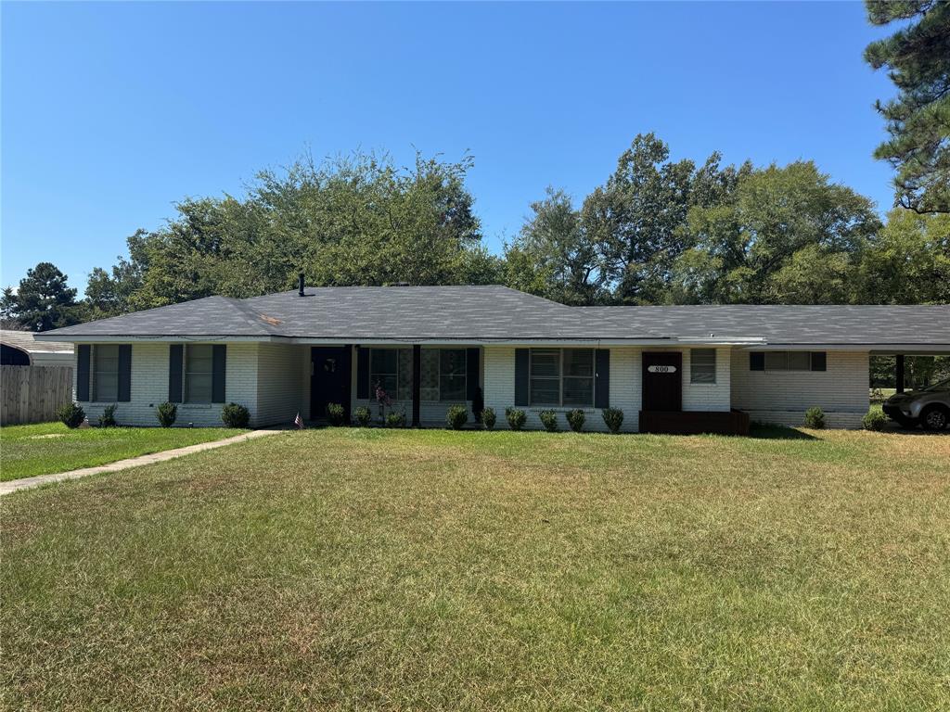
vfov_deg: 56.8
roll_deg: -0.2
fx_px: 659
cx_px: 475
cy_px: 356
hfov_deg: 71.6
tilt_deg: +1.2
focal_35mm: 24
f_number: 1.78
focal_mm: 6.76
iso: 80
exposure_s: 1/3247
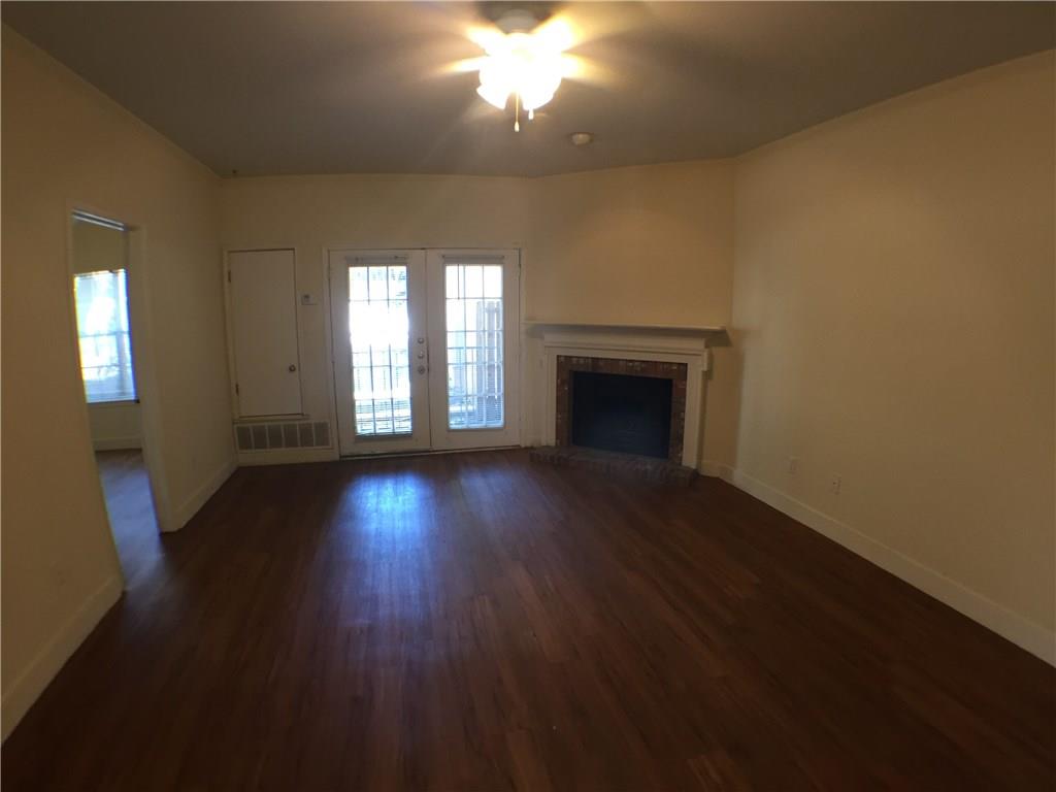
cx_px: 528
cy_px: 396
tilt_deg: -11.0
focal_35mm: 29
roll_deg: -3.2
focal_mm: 4.15
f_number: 2.2
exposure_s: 1/30
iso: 100
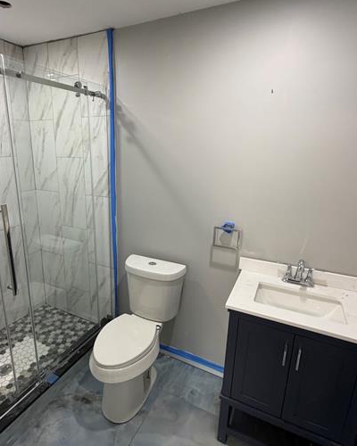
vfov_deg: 77.6
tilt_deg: -14.6
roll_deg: +0.2
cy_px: 225
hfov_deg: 64.9
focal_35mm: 21
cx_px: 142
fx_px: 277
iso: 250
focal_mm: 2.22
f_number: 2.2
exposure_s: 1/60
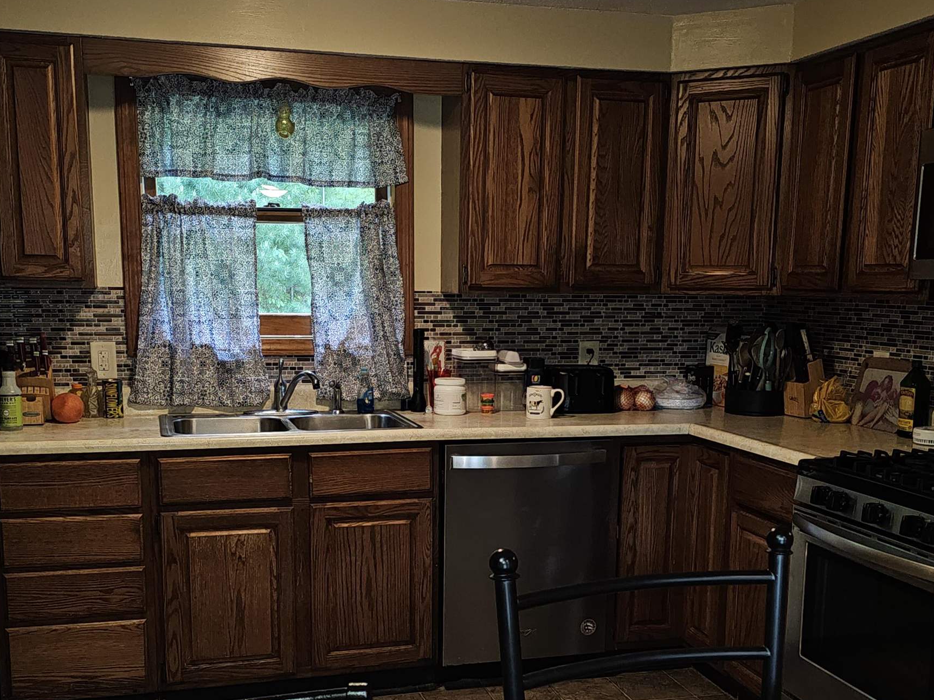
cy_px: 462
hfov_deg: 45.8
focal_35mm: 41
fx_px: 1106
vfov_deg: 34.8
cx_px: 444
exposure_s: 1/20
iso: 125
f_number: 1.7
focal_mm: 6.3
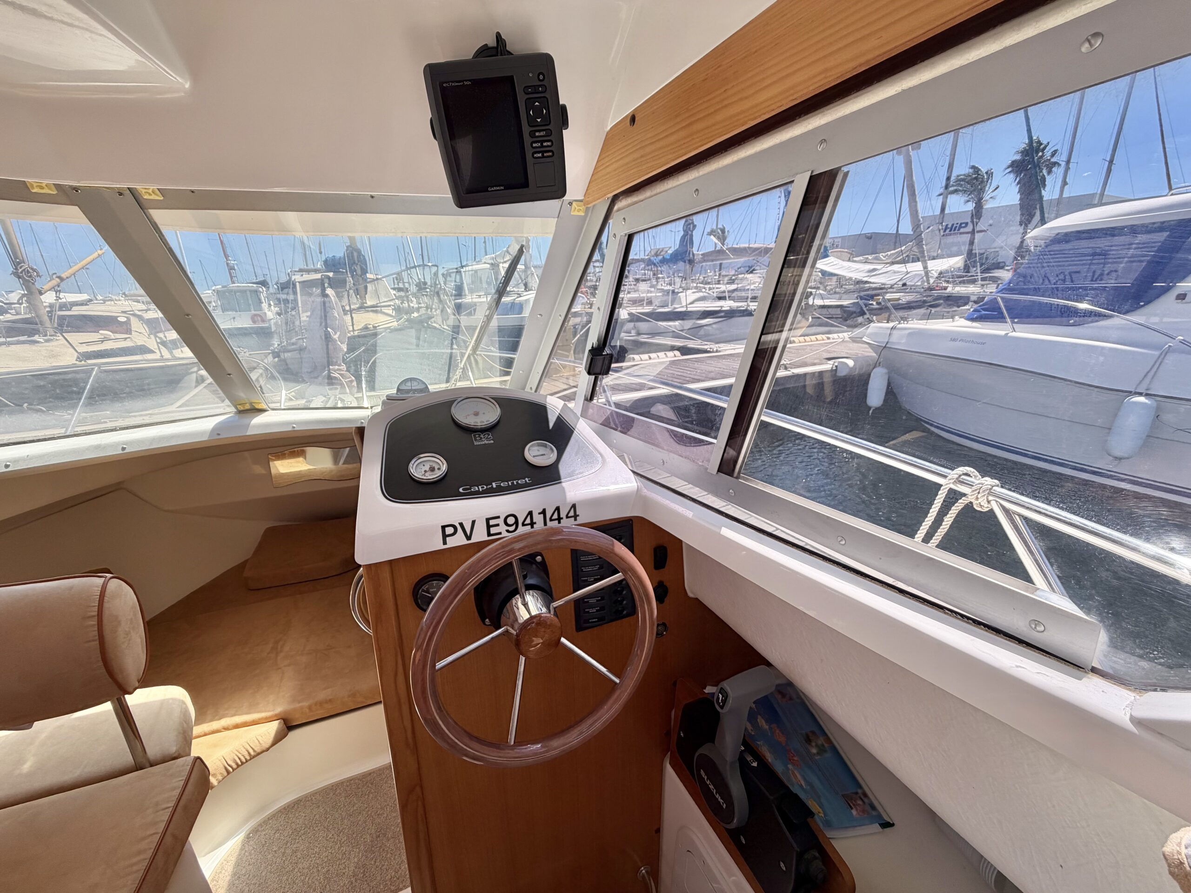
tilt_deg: -18.5
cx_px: 596
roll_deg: +2.4
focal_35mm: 14
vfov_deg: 85.7
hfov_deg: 102.1
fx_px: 482
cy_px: 446
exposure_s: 1/701
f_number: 2.2
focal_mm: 2.22
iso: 40
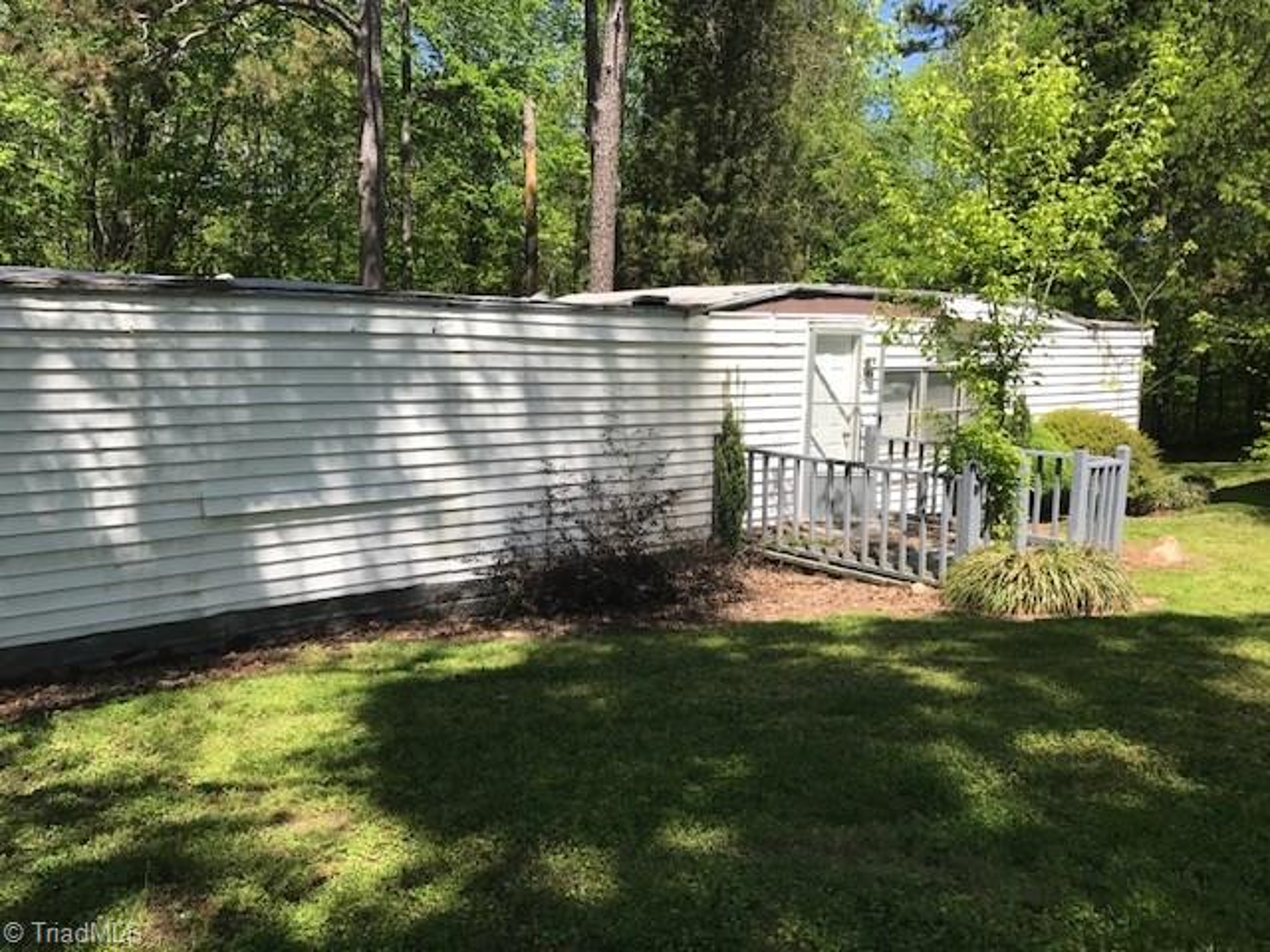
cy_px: 476
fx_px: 1027
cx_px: 635
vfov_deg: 49.7
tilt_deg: -6.4
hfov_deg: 63.4
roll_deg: -2.1
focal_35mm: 28
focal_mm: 3.99
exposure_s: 1/1312
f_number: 1.8
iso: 20
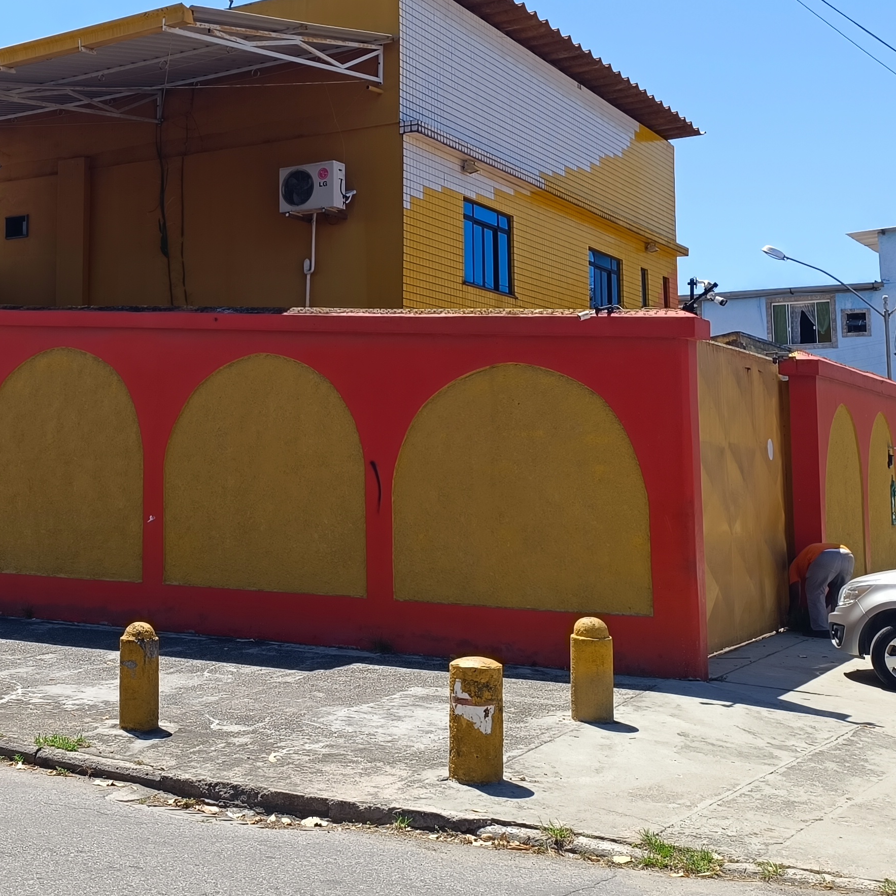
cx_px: 161
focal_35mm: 49
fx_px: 1435
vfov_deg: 34.5
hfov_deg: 33.5
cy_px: 325
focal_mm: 6.14
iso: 51
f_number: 1.65
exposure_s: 1/510
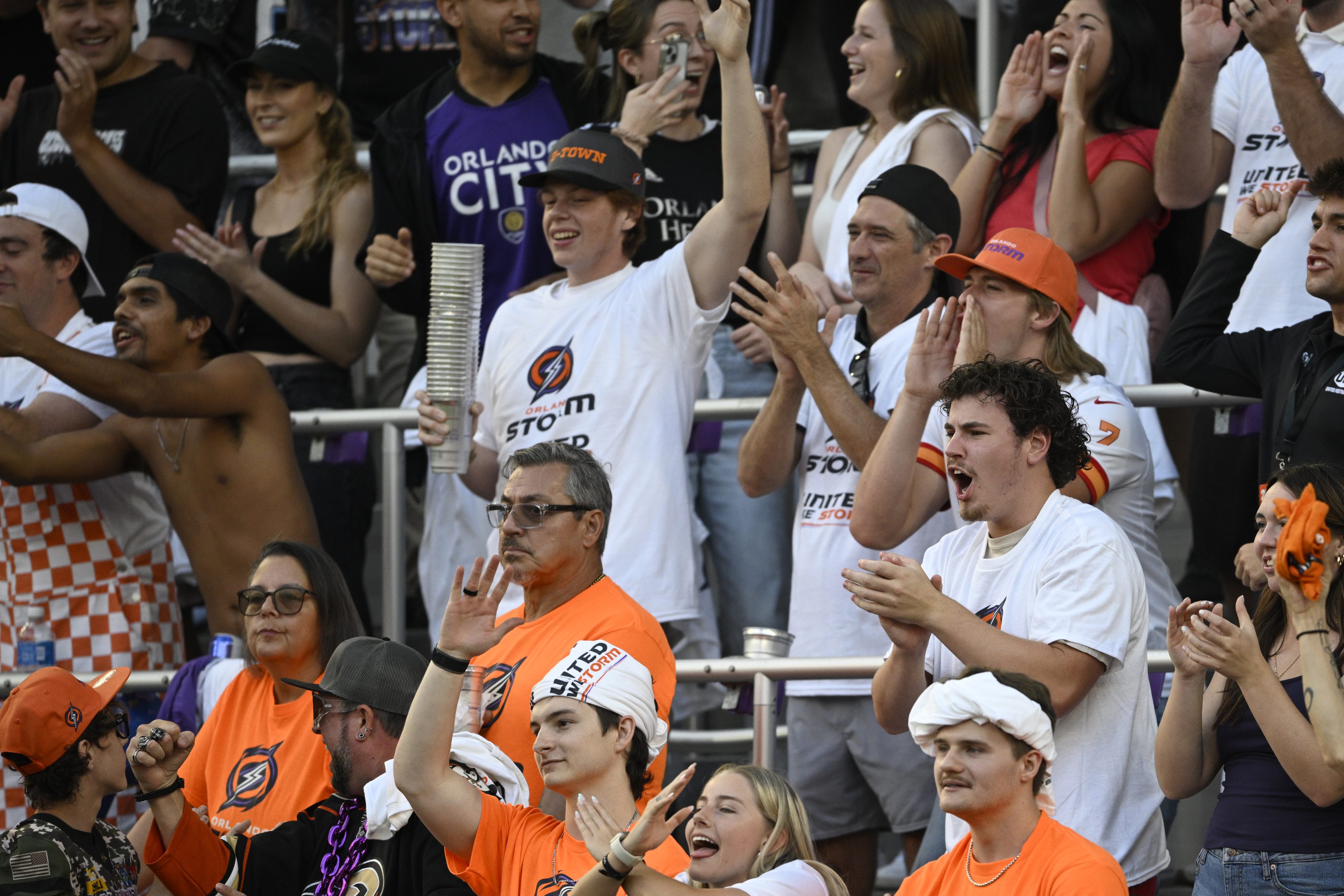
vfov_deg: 2.4
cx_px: 903
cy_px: 602
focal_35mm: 574
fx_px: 21429
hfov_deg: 3.6
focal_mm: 400
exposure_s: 1/1600
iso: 1000
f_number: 2.8
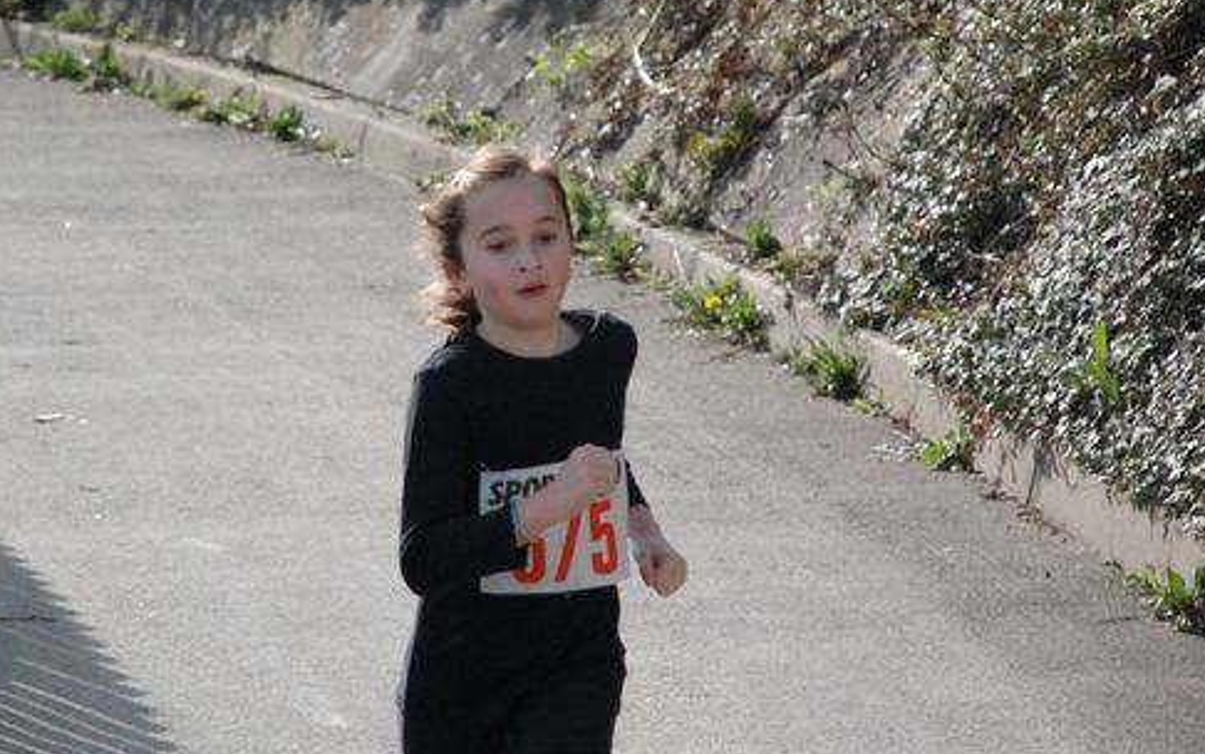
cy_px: 254
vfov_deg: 4.8
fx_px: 8924
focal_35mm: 272
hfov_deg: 7.7
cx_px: 488
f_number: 5.6
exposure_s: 1/4000
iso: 1600
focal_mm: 135
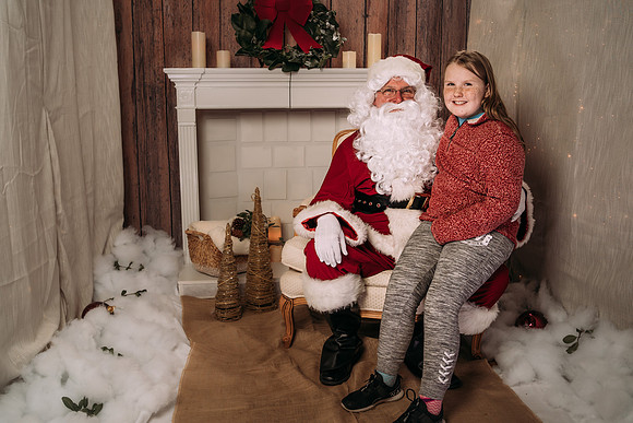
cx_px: 317
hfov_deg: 51.9
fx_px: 651
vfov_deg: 35.9
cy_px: 210
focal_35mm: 37
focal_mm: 35
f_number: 6.3
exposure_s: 1/100
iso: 100
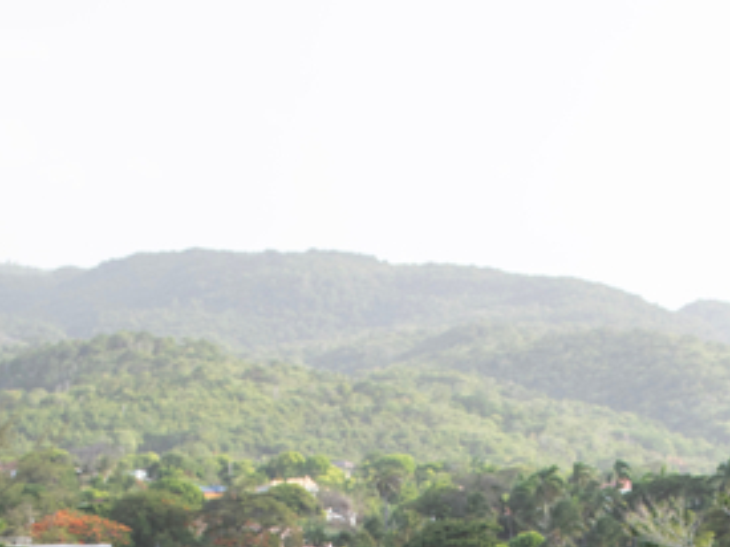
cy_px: 1049
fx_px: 2740
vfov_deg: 10.6
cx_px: 488
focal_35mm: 130
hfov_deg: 15.1
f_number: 8
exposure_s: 1/20
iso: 100
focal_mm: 31
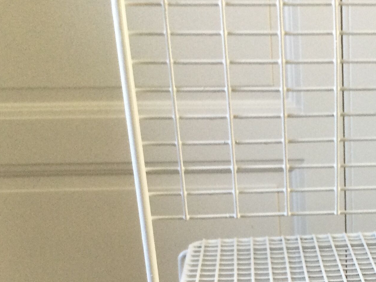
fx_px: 869
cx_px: 368
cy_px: 304
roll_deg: -1.2
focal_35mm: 80
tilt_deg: -16.7
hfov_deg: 23.5
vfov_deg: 17.8
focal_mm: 3.3
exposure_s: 1/33
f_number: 2.4
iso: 64
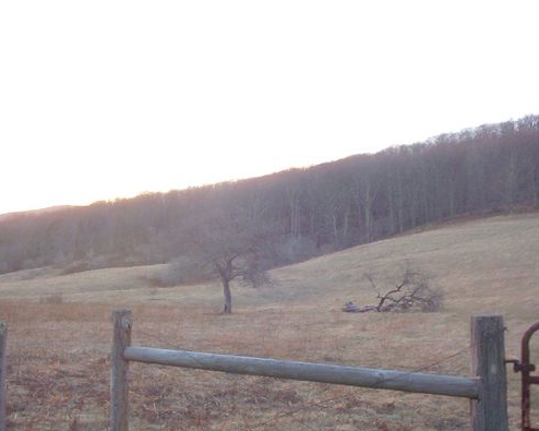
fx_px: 654
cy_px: 217
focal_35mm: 41
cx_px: 284
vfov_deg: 36.5
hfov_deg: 44.8
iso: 100
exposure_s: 1/53
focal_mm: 6
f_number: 4.5
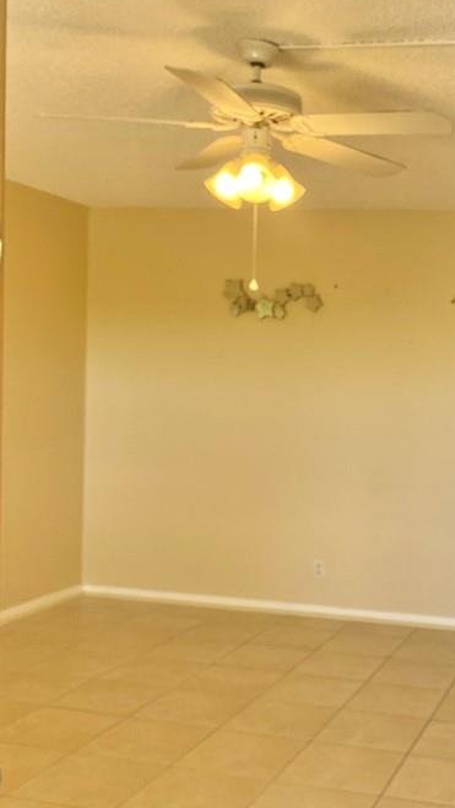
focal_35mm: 44
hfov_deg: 26.0
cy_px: 455
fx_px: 943
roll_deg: -2.9
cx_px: 432
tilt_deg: -3.5
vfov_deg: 46.3
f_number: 1.8
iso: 80
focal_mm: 4.25
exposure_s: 1/121
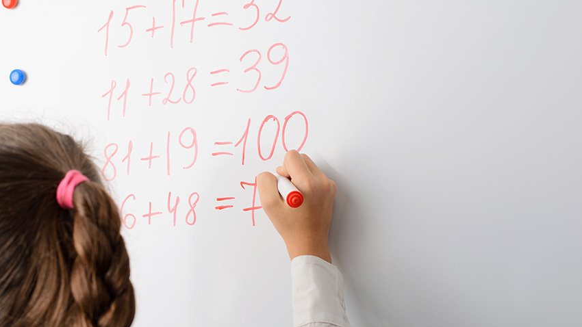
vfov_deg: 16.3
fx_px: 1142
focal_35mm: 74
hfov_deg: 28.4
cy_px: 192
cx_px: 191
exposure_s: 1/125
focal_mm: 50
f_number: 5.6
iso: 100
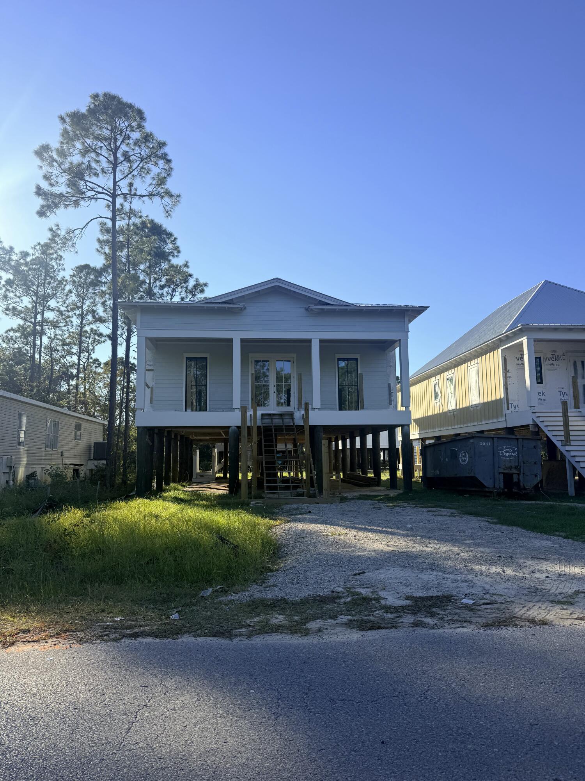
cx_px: 292
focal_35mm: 24
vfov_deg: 71.6
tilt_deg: +6.3
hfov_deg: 56.8
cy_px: 390
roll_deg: +1.2
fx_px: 541
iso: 80
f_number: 1.78
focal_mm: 6.76
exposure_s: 1/3759
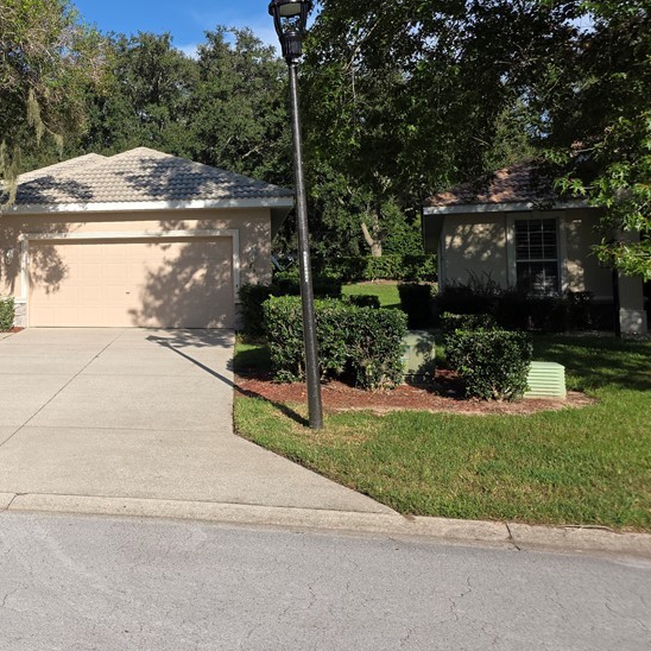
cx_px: 77
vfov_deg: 43.5
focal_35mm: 38
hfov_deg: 40.8
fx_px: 809
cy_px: 248
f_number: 1.7
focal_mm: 6.25
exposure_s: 1/809
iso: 12
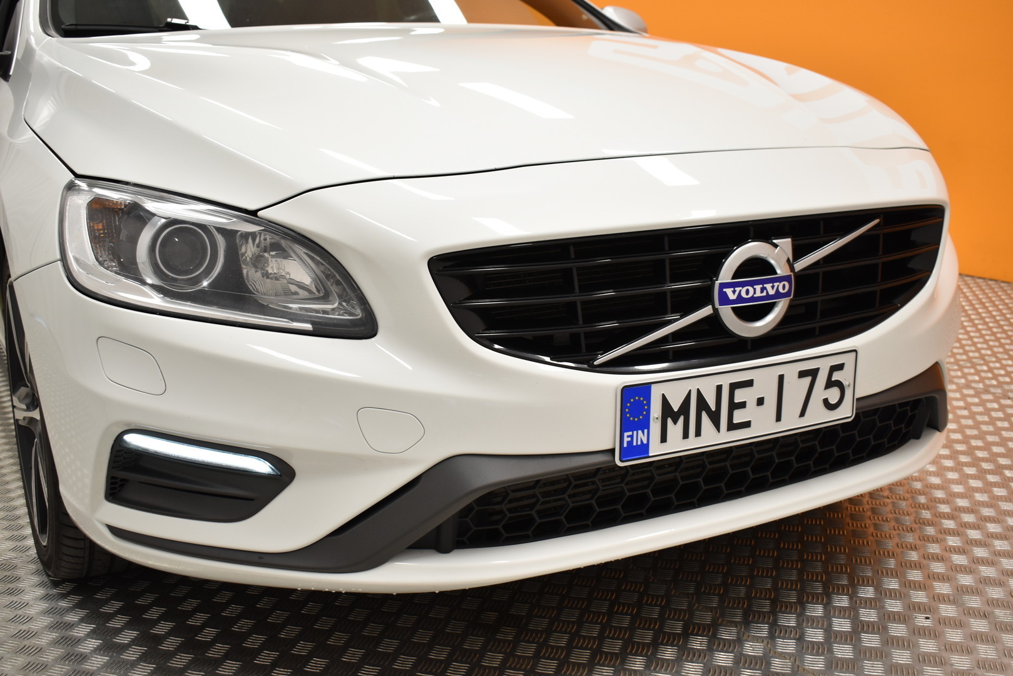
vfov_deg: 34.2
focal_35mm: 39
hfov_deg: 49.5
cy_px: 338
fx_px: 1098
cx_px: 506
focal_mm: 26
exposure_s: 1/40
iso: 400
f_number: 4
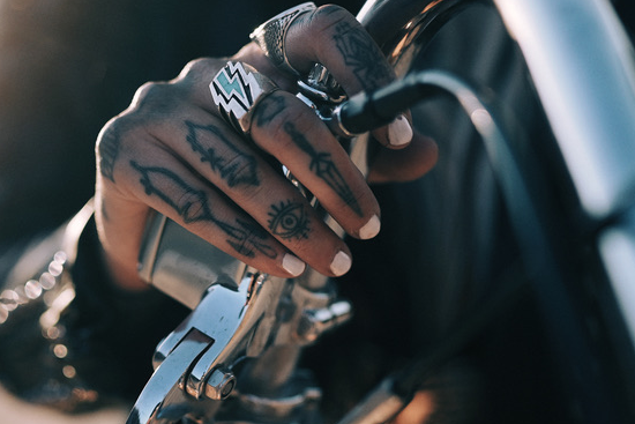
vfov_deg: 19.7
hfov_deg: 29.2
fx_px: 1217
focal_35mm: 69
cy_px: 192
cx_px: 327
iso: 125
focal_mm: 35
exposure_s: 1/500
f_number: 1.4
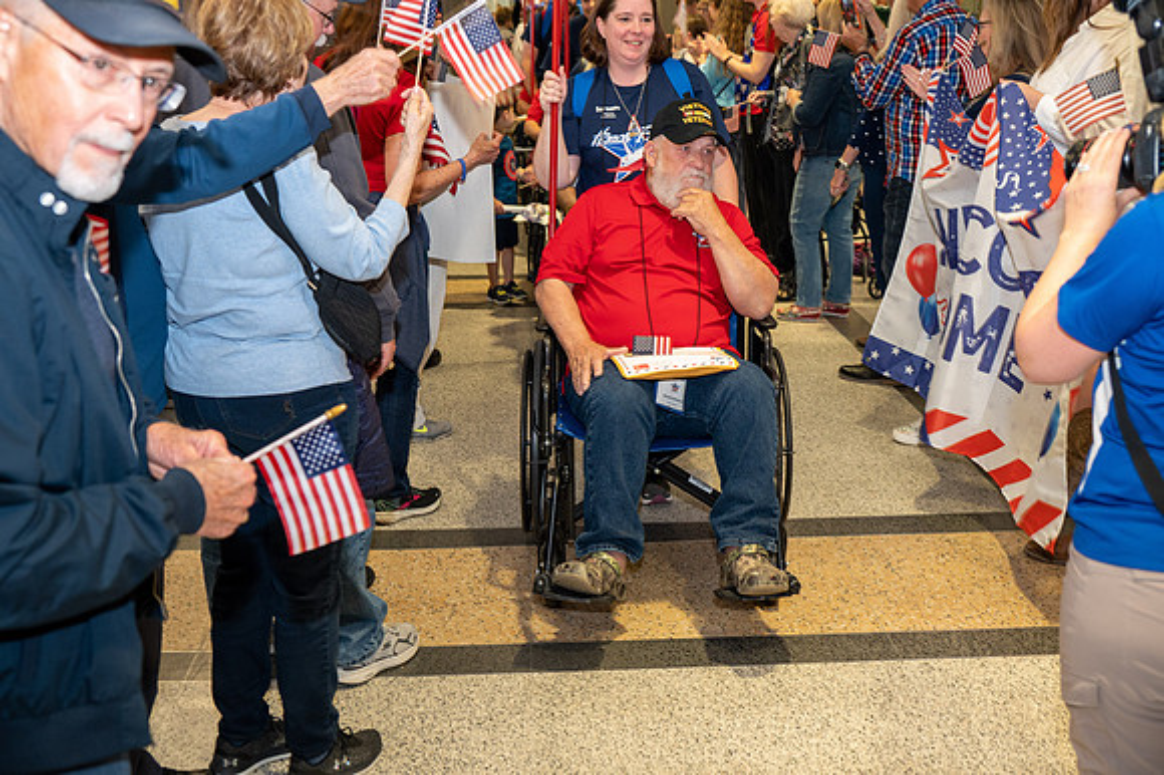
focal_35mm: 38
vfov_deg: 35.0
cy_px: 388
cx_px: 582
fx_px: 1228
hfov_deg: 50.7
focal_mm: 38
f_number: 5
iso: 1800
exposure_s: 1/40
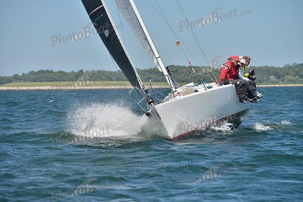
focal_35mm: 200
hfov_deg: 10.3
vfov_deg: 6.9
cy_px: 101
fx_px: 1684
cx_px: 152
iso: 280
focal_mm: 200
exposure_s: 1/1250
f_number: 8
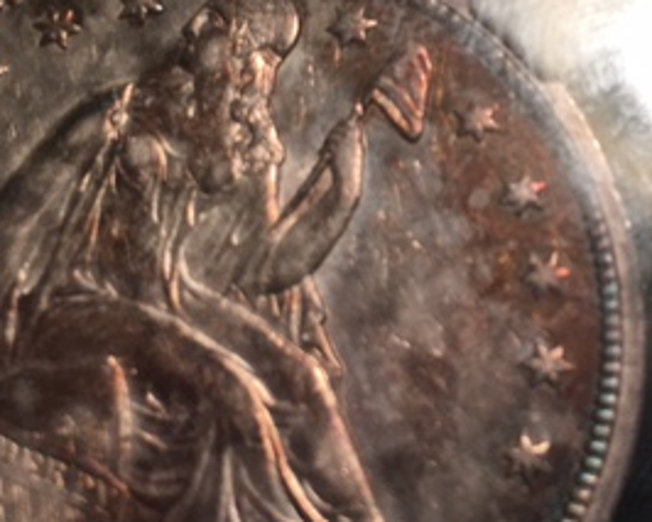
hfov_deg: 27.3
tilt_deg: -72.3
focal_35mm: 68
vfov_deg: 22.4
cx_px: 532
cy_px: 191
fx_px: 1313
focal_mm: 4.15
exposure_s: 1/30
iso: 32
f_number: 2.2
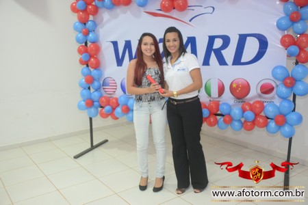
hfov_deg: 53.1
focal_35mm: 36
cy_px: 102
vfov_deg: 36.9
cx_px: 154
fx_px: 308
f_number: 3.8
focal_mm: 24
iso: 1600
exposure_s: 1/80
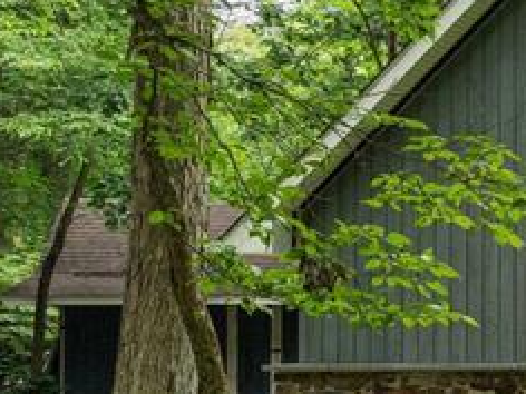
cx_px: 1206
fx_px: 1611
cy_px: 304
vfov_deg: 13.9
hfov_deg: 13.9
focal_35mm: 106
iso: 320
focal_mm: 24
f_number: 7.1
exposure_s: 1/160
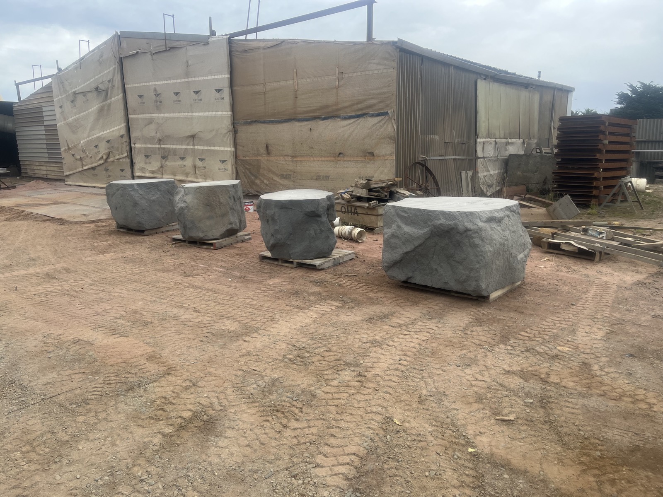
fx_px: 498
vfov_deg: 53.1
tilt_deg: -11.5
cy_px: 248
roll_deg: +1.1
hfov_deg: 67.3
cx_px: 332
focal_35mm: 26
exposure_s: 1/885
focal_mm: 5.1
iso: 50
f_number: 1.6
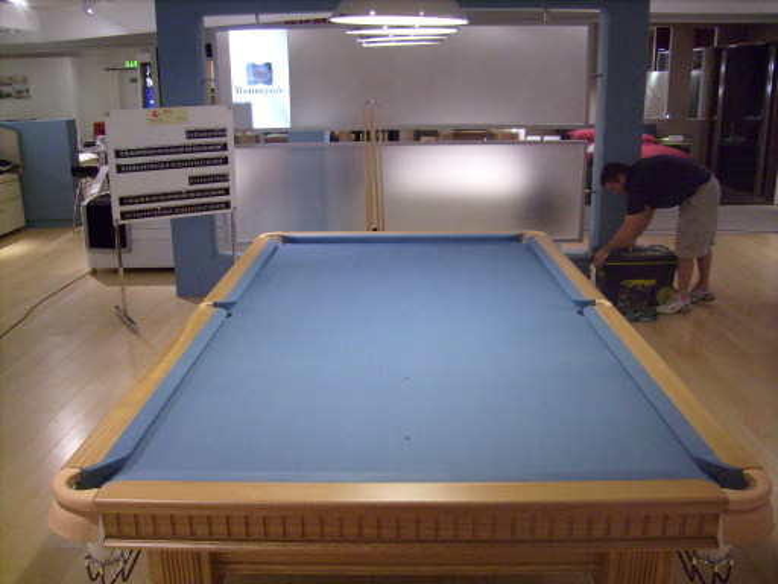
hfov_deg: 52.6
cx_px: 389
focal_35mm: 35
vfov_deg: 40.7
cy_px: 292
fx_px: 787
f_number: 2.8
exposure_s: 1/45
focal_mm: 5.8
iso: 200
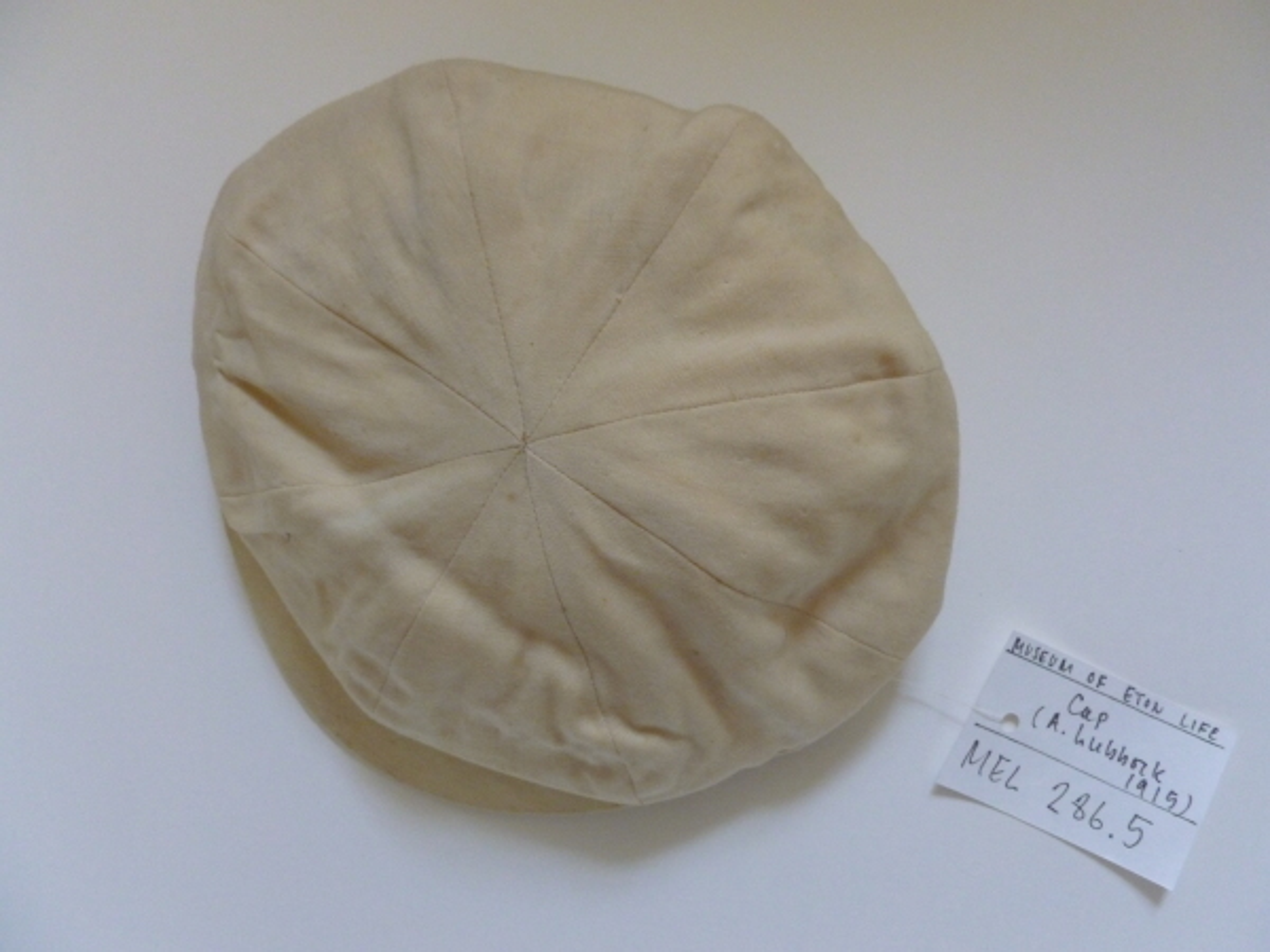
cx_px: 635
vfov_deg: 49.7
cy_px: 476
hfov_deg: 63.4
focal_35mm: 28
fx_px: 1027
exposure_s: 1/20
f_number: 3.3
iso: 400
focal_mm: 5
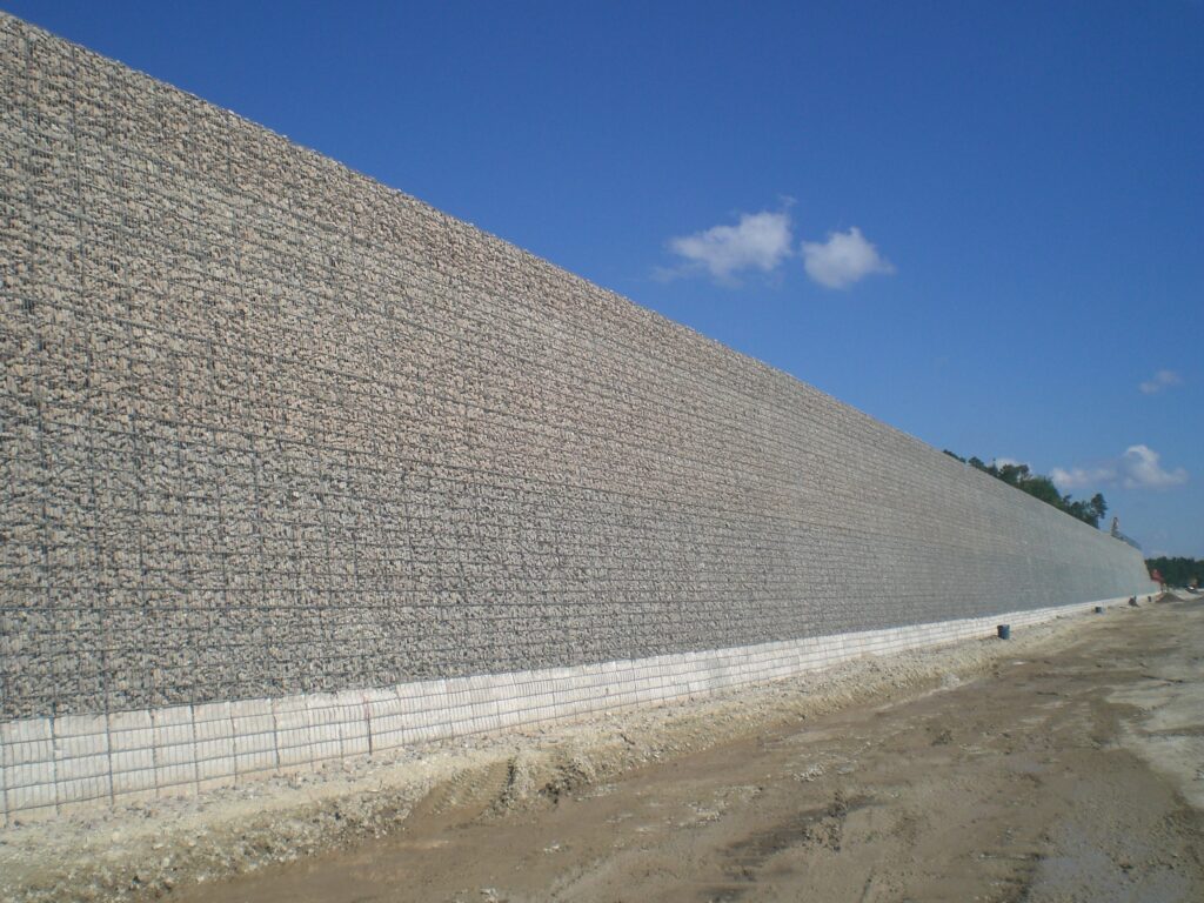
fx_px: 1322
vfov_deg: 37.7
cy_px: 452
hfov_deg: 49.0
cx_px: 602
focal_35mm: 38
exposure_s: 1/640
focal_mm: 6.3
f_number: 4.4
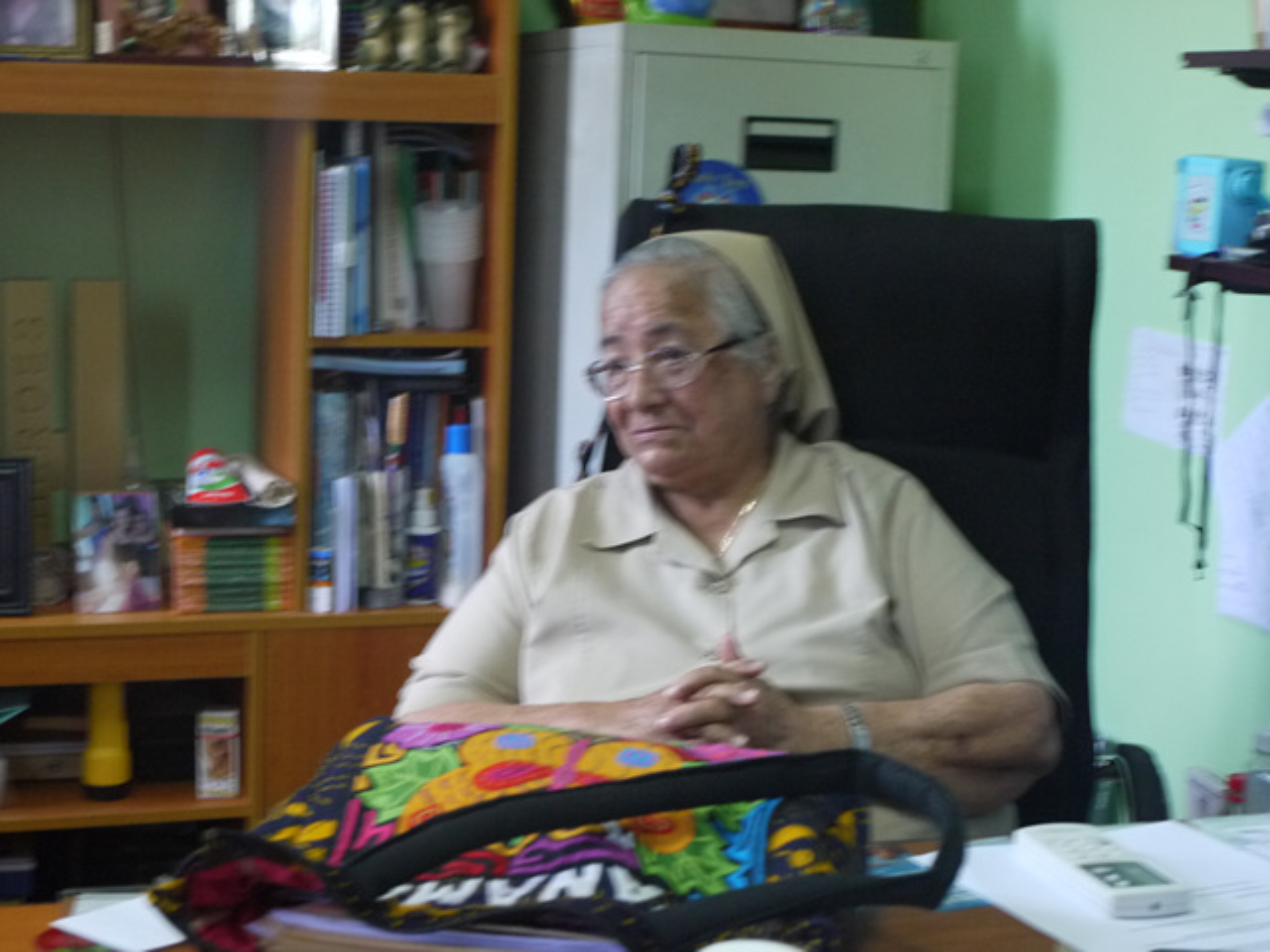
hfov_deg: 32.2
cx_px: 635
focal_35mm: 60
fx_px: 2201
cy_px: 476
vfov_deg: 24.4
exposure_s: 1/30
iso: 800
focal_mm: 30
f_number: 5.3
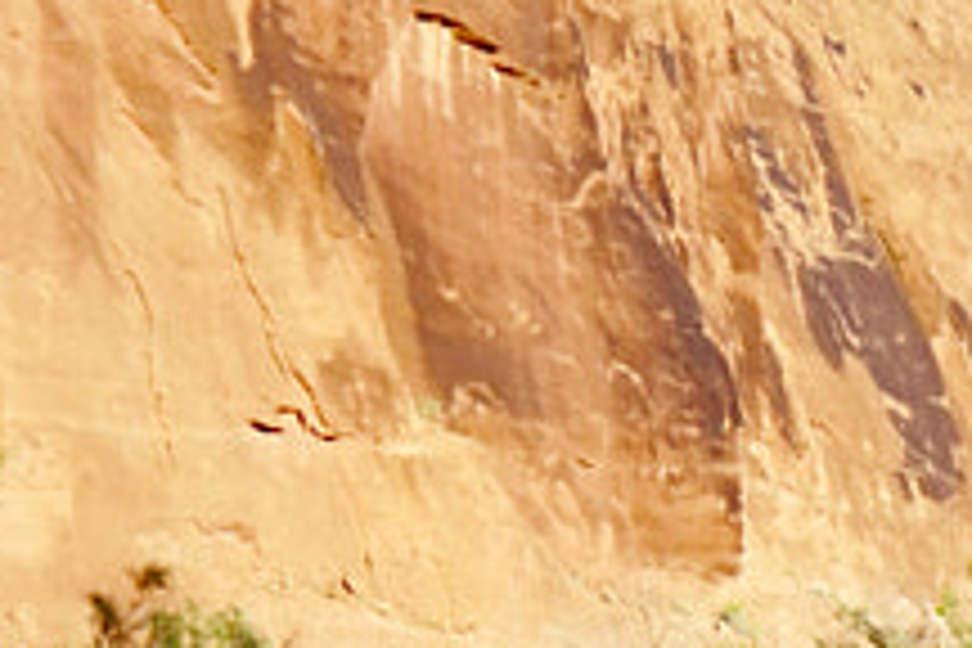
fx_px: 13823
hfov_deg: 4.0
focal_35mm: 512
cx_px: 1552
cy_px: 657
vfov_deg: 2.7
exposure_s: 1/200
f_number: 5.6
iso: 125
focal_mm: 69
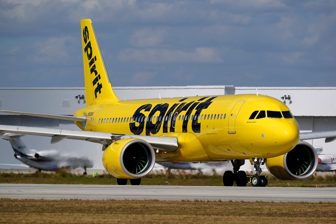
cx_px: 168
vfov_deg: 3.4
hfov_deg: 5.2
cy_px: 112
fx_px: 3732
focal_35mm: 400
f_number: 5
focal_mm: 400
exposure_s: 1/1000
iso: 100
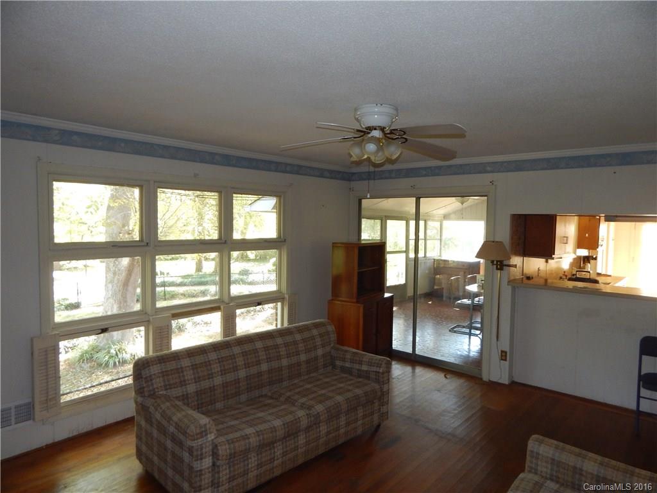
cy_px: 246
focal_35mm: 22
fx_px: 418
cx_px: 328
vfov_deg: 61.1
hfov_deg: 76.4
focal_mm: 4
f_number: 3
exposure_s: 1/30
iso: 200
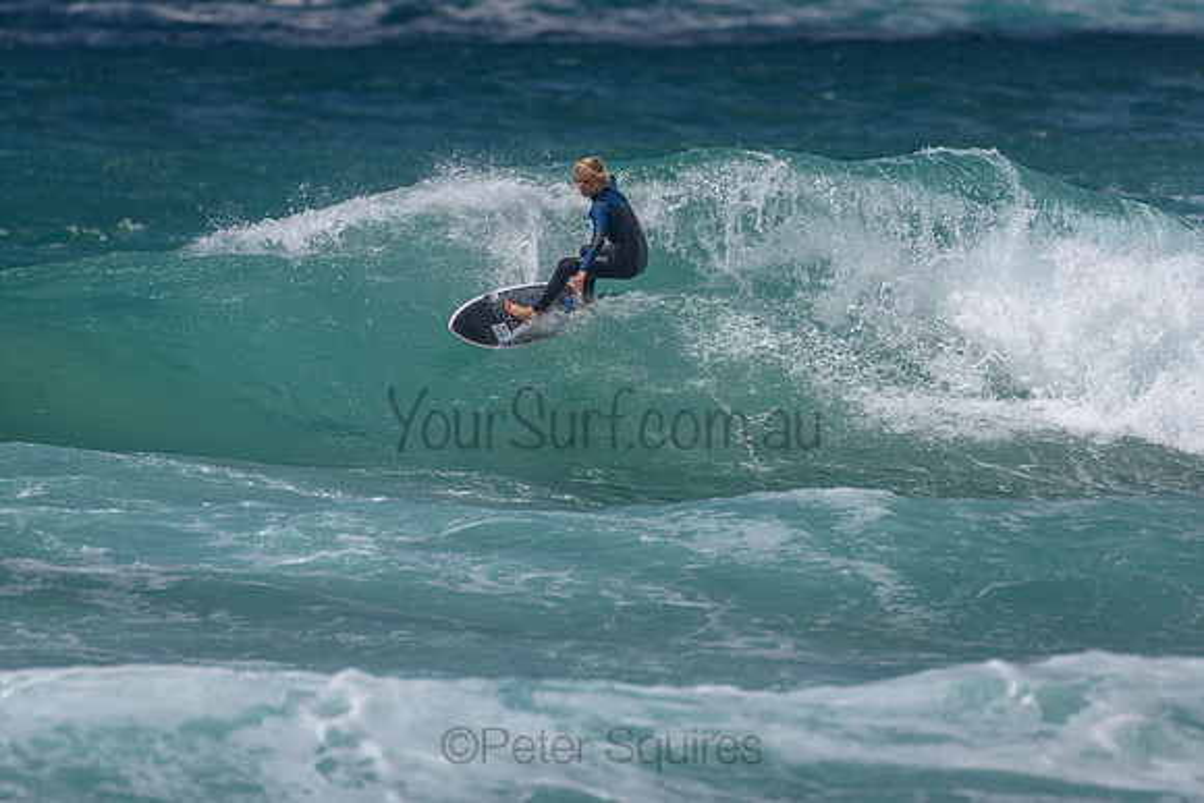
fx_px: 20548
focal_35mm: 614
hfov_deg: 3.4
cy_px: 310
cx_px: 639
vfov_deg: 2.2
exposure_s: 1/2000
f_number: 5.6
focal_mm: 500
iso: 72
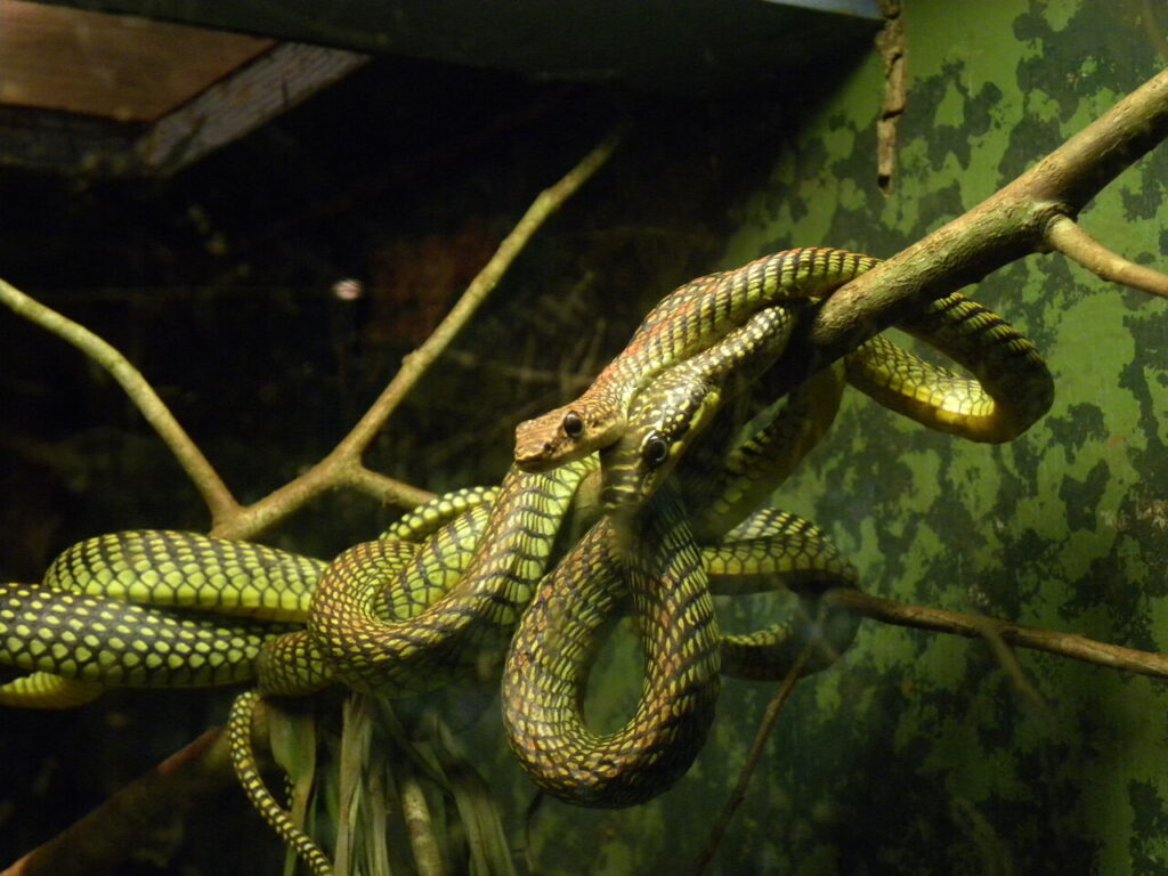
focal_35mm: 75
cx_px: 584
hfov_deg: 26.0
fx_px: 2531
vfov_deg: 19.6
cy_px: 438
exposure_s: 1/29
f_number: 4
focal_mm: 13.4
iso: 400
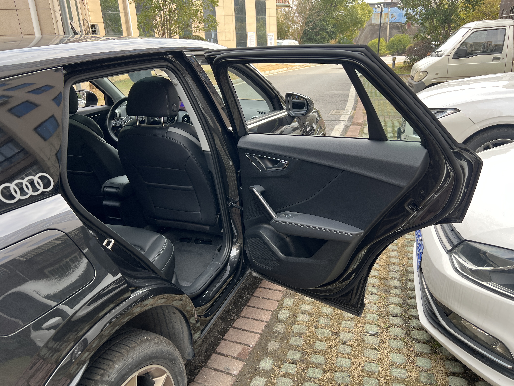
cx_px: 257
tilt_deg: -20.6
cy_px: 193
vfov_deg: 53.1
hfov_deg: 67.3
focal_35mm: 26
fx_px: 386
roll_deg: +1.8
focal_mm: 5.7
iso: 40
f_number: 1.5
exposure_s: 1/220
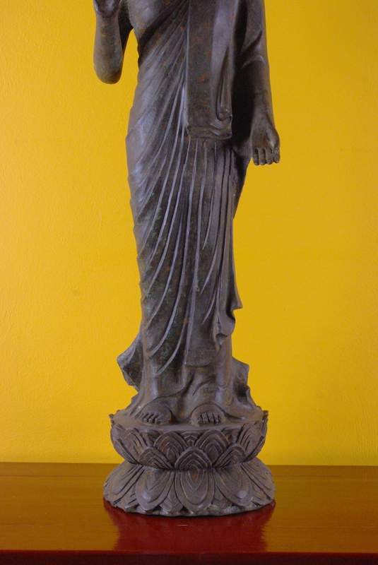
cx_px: 189
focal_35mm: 60
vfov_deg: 33.4
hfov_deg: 22.7
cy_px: 282
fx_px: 943
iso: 1600
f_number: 8
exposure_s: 1/60
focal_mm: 40
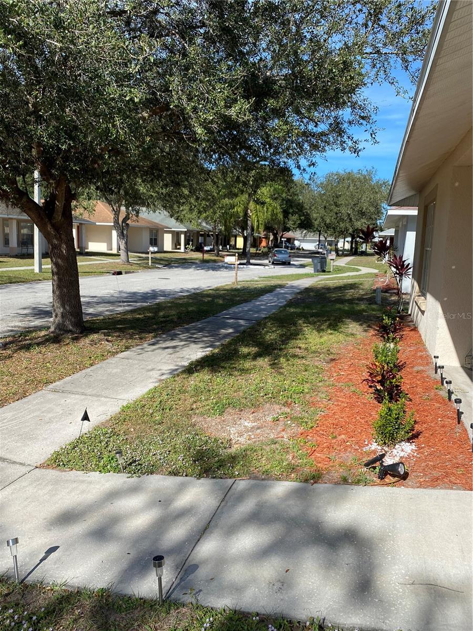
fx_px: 474
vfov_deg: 67.3
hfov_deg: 53.1
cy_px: 316
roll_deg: -2.2
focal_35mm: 26
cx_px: 236
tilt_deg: -8.5
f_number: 1.8
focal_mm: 4.25
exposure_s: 1/2315
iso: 32
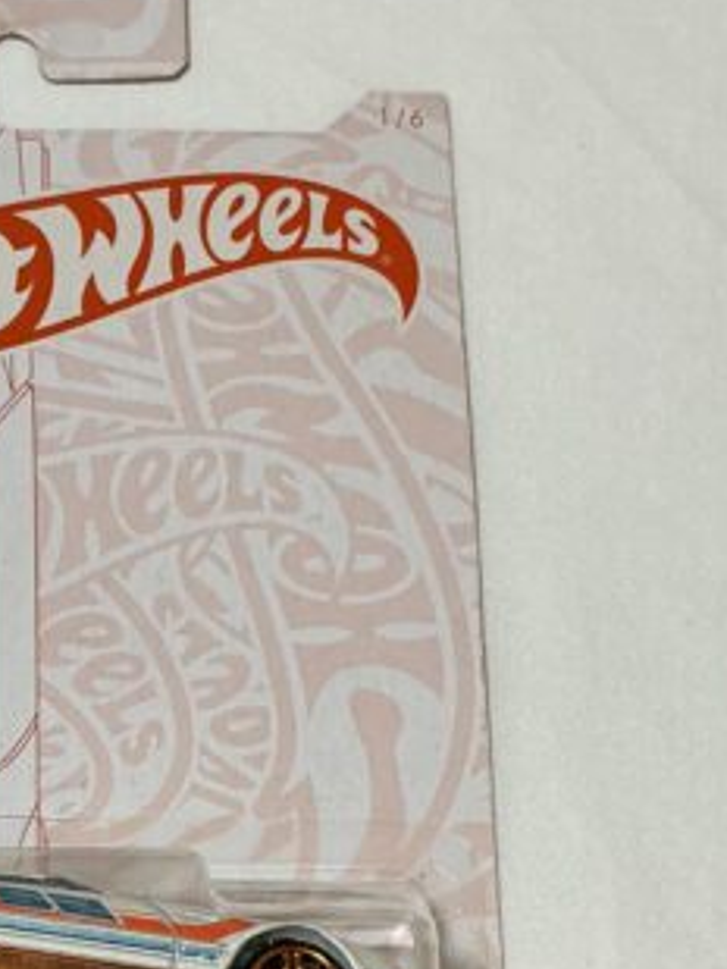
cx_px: 47
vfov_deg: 25.4
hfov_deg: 19.2
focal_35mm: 75
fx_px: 2099
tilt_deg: -74.1
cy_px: 806
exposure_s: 1/60
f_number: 1.8
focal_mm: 3
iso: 80
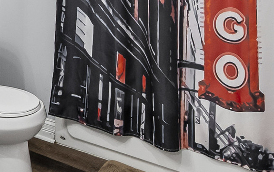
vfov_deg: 27.0
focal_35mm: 43
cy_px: -26
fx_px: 321
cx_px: 11
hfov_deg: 41.3
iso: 500
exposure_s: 1/4
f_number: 9
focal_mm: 10
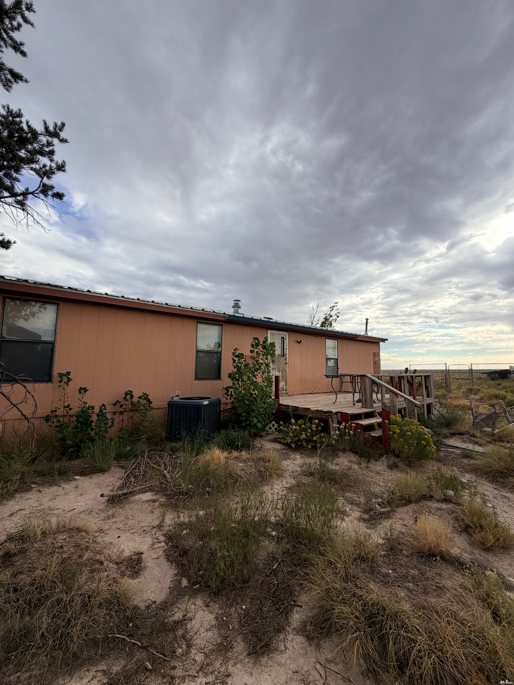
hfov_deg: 85.7
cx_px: 257
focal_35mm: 14
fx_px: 277
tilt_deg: +6.1
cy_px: 342
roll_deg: -0.4
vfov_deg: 102.1
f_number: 2.2
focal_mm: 2.22
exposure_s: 1/742
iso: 40
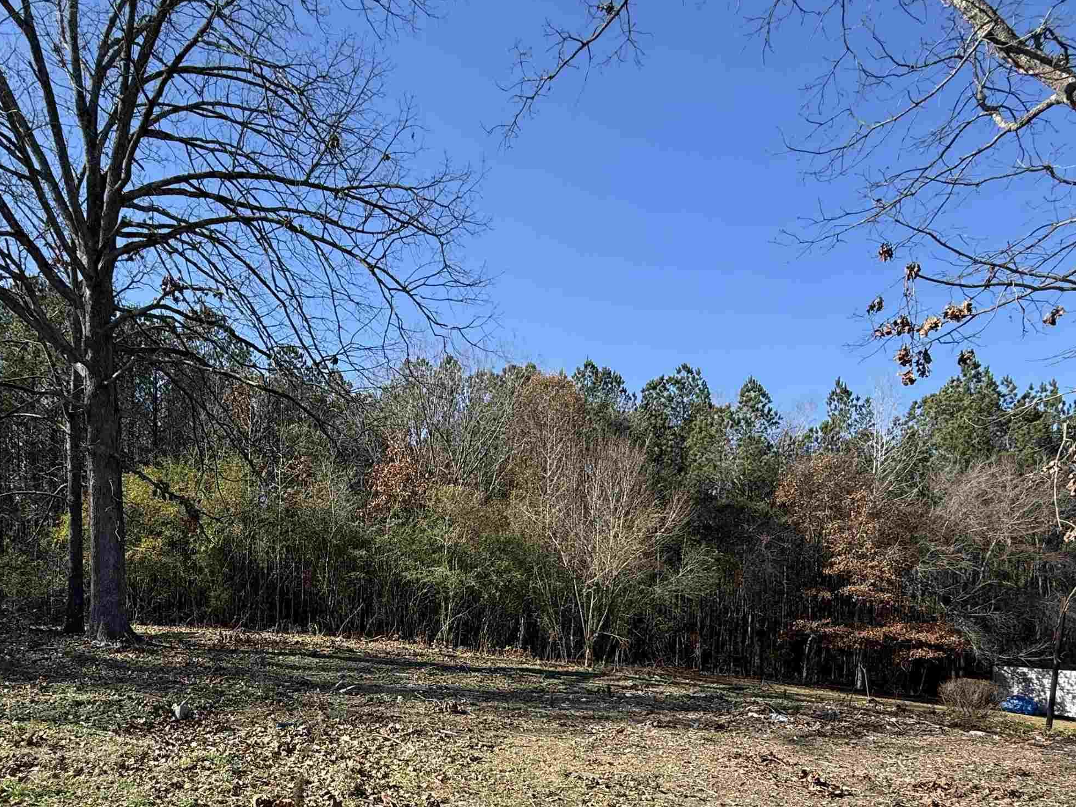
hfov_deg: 75.6
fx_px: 684
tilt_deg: -2.1
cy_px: 623
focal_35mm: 22
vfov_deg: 57.4
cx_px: 435
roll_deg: -1.3
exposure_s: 1/651
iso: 50
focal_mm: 2.22
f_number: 2.2
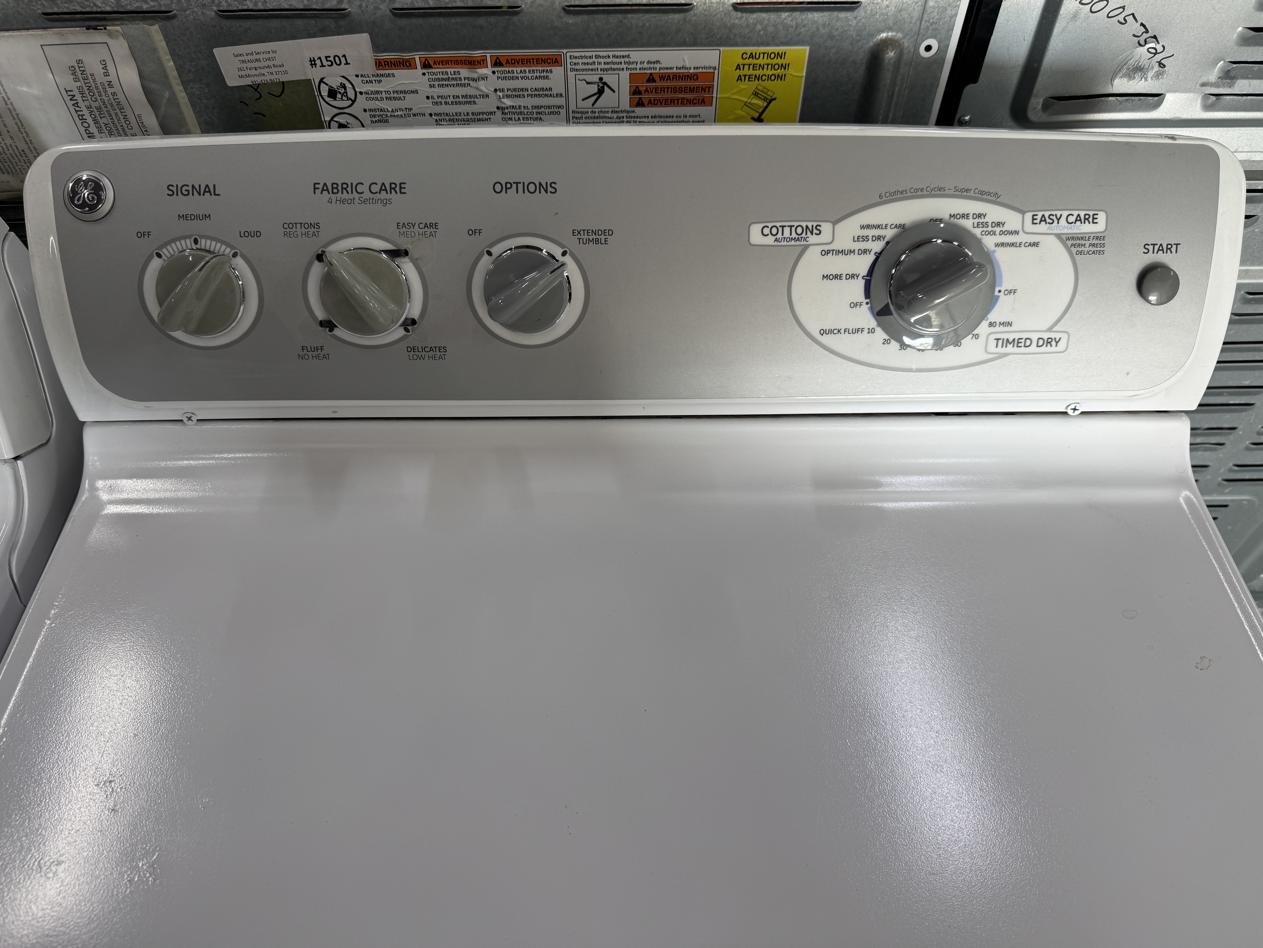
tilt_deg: -52.2
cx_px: 632
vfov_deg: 56.8
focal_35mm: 24
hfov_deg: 71.6
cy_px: 474
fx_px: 876
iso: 80
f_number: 1.78
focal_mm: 6.76
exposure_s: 1/120
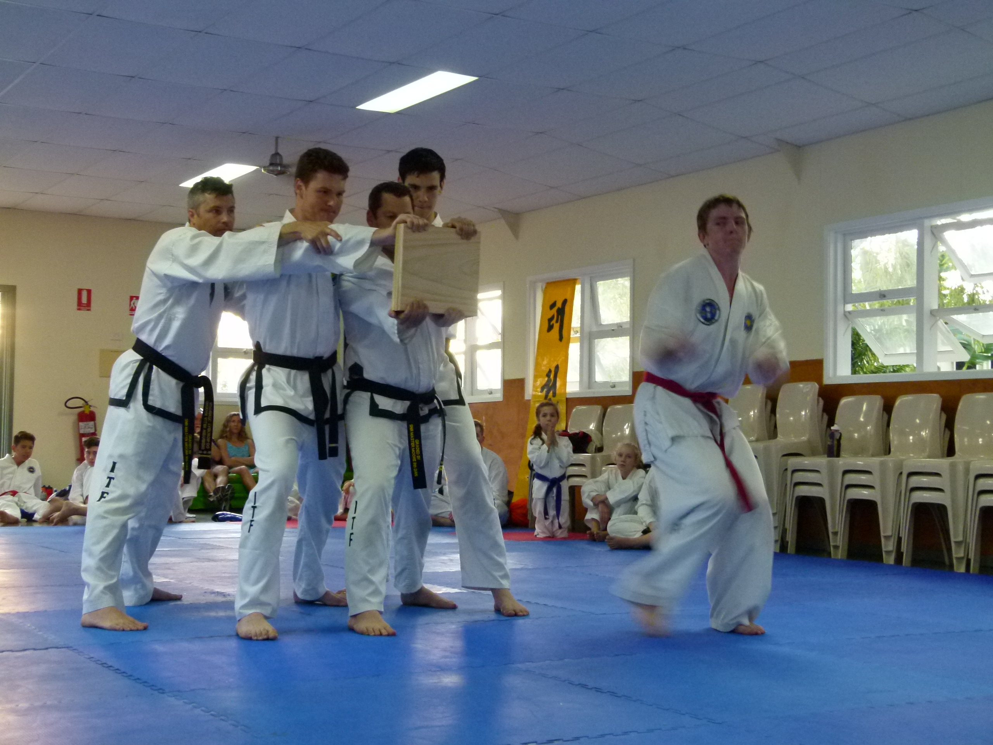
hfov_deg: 37.5
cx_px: 496
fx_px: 1463
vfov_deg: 28.6
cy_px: 372
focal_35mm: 51
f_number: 3.2
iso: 400
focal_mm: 9.2
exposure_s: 1/40
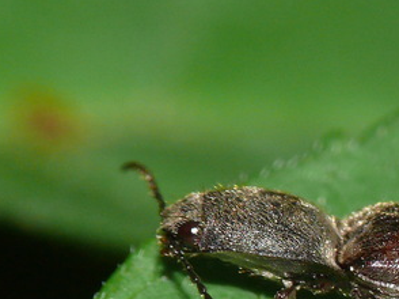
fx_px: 10273
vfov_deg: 1.7
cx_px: 485
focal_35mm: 892
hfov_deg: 2.2
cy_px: 311
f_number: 9
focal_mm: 64.8
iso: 200
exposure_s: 1/200
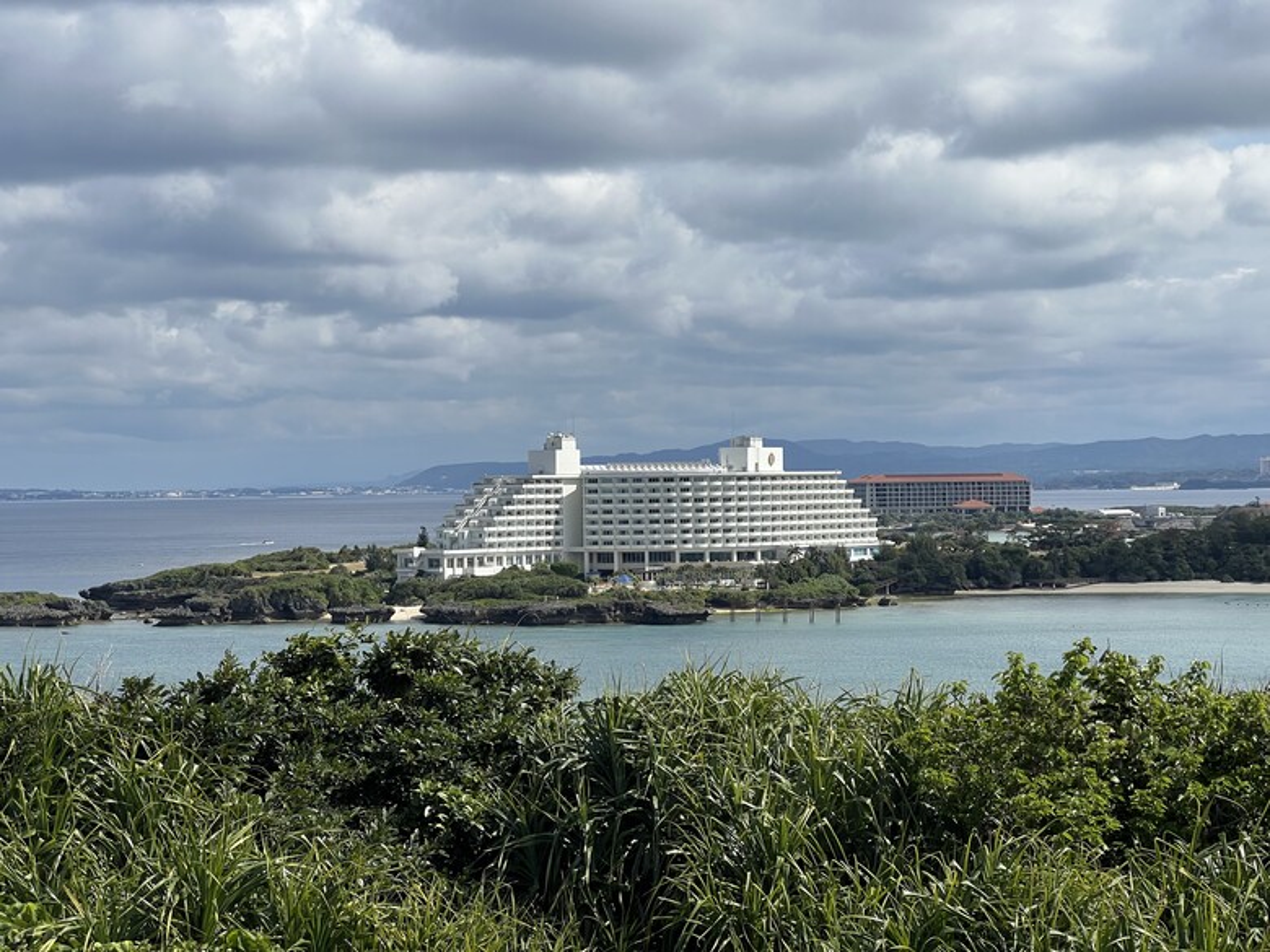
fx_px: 2825
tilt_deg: -0.1
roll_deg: +0.3
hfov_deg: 25.3
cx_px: 635
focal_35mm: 77
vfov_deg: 19.1
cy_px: 476
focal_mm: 9
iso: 32
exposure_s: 1/1376
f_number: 2.8
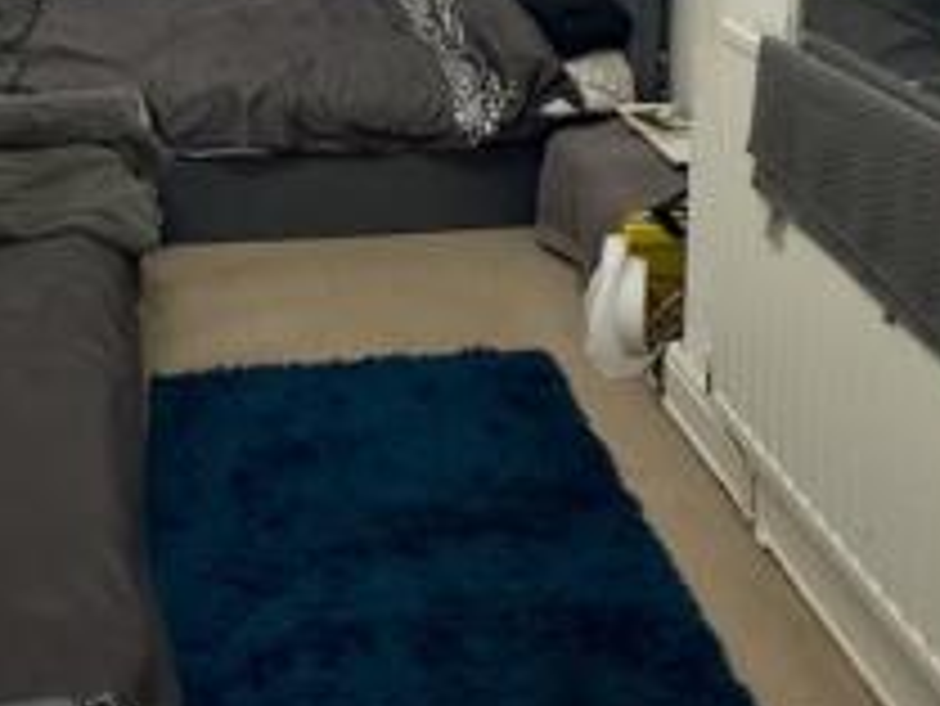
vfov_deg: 29.2
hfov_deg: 46.0
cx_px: 227
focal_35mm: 39
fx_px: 1060
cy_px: -232
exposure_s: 1/72
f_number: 2.2
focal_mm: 2.22
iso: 320
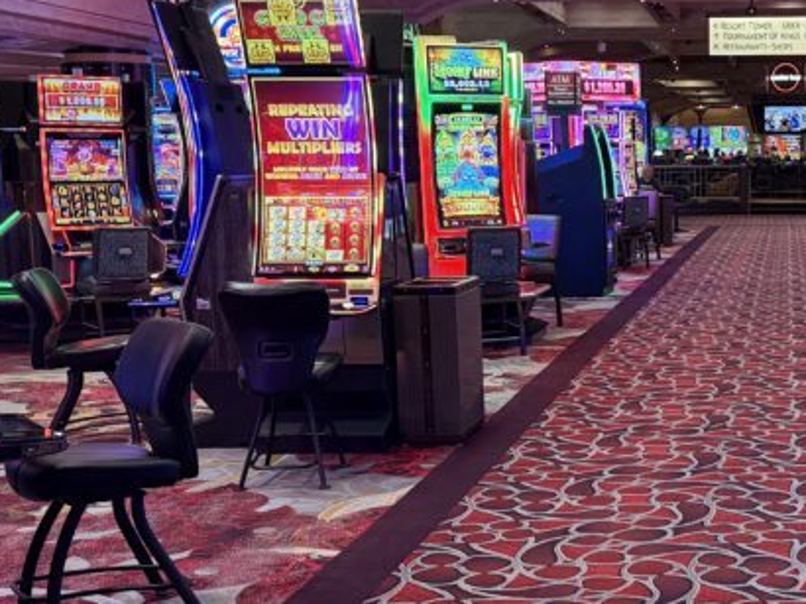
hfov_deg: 30.9
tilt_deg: -7.6
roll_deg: -0.3
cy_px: 354
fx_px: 1396
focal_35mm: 60
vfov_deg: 24.4
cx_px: 712
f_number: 1.78
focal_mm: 6.76
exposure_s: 1/60
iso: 320
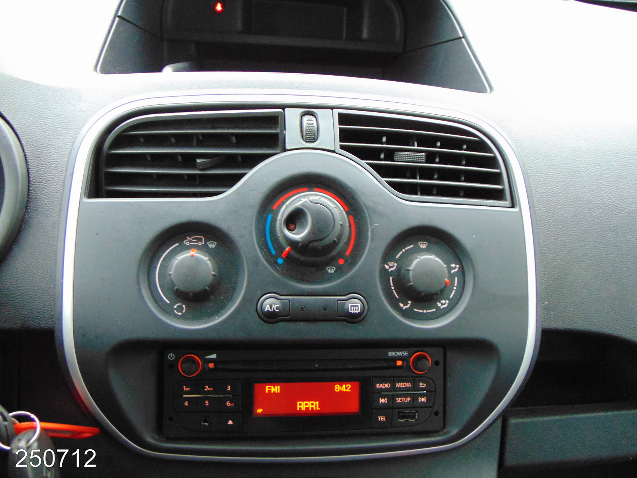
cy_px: 239
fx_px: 607
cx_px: 318
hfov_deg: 55.4
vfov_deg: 42.9
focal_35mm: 33
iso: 160
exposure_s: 1/30
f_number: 3.2
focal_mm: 5.8
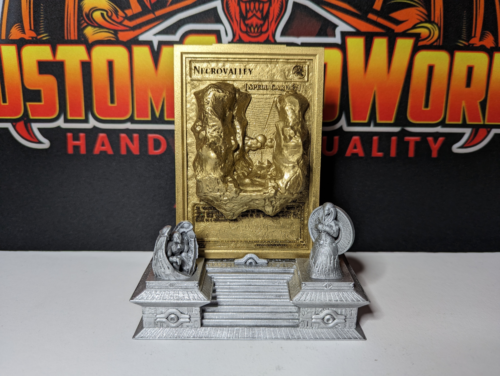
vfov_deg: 56.9
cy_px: 188
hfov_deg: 71.5
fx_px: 347
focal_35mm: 24
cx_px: 250
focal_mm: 6.81
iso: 42
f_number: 1.85
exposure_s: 1/31
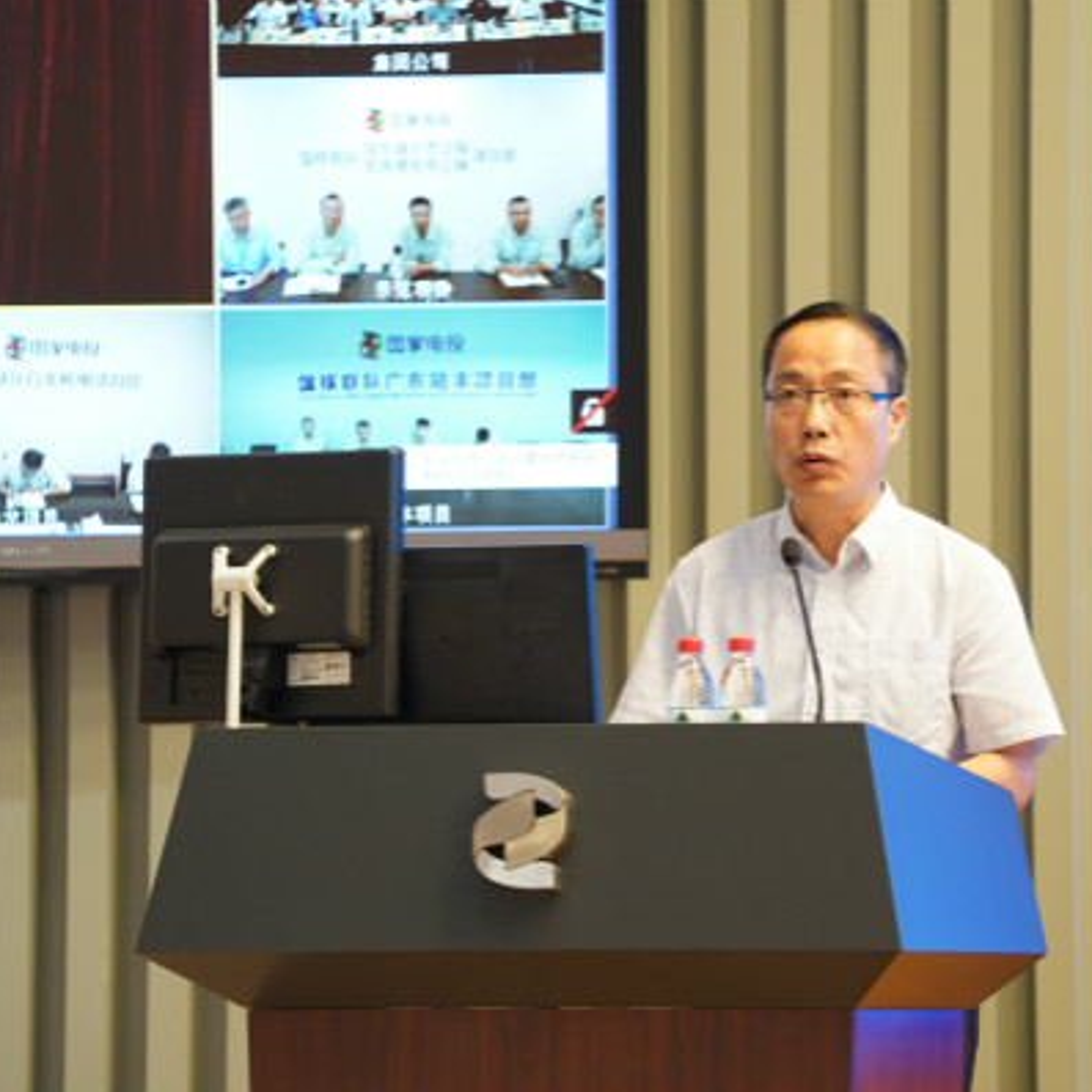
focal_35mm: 257
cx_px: 638
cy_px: 546
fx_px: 9172
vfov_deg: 6.8
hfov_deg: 6.8
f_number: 2.8
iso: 1600
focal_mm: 200
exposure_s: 1/100
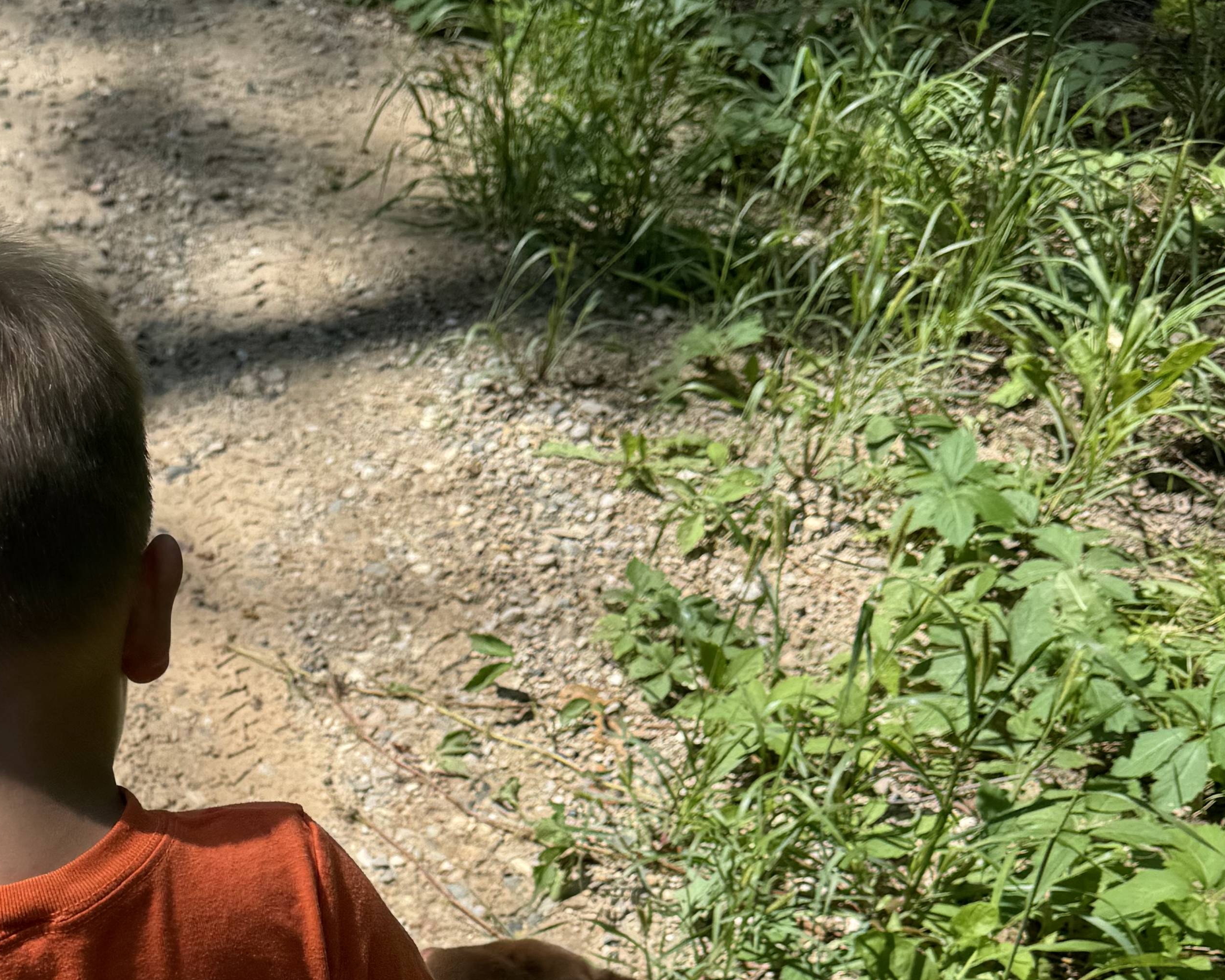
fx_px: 1922
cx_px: 265
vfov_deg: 26.2
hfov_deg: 34.4
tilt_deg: -42.7
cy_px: 1097
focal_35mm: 53
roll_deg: -2.1
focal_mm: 6.76
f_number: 1.78
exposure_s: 1/2833
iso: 80
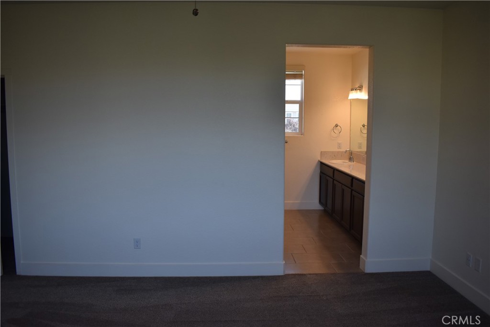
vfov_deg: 47.9
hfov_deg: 67.4
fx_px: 368
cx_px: 245
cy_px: 164
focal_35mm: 27
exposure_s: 1/250
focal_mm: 18
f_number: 4
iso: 400
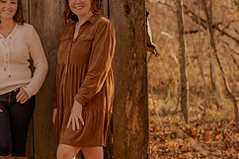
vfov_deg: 6.7
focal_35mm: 204
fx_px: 1353
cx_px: -32
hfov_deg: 10.0
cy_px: 92
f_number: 2.8
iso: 200
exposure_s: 1/250
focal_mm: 85
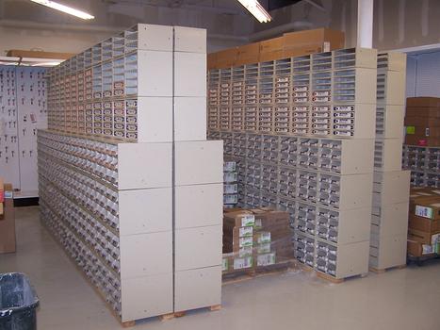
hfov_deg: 49.0
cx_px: 220
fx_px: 483
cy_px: 165
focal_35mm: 38
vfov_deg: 37.7
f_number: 2.8
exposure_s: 1/60
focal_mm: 6.3
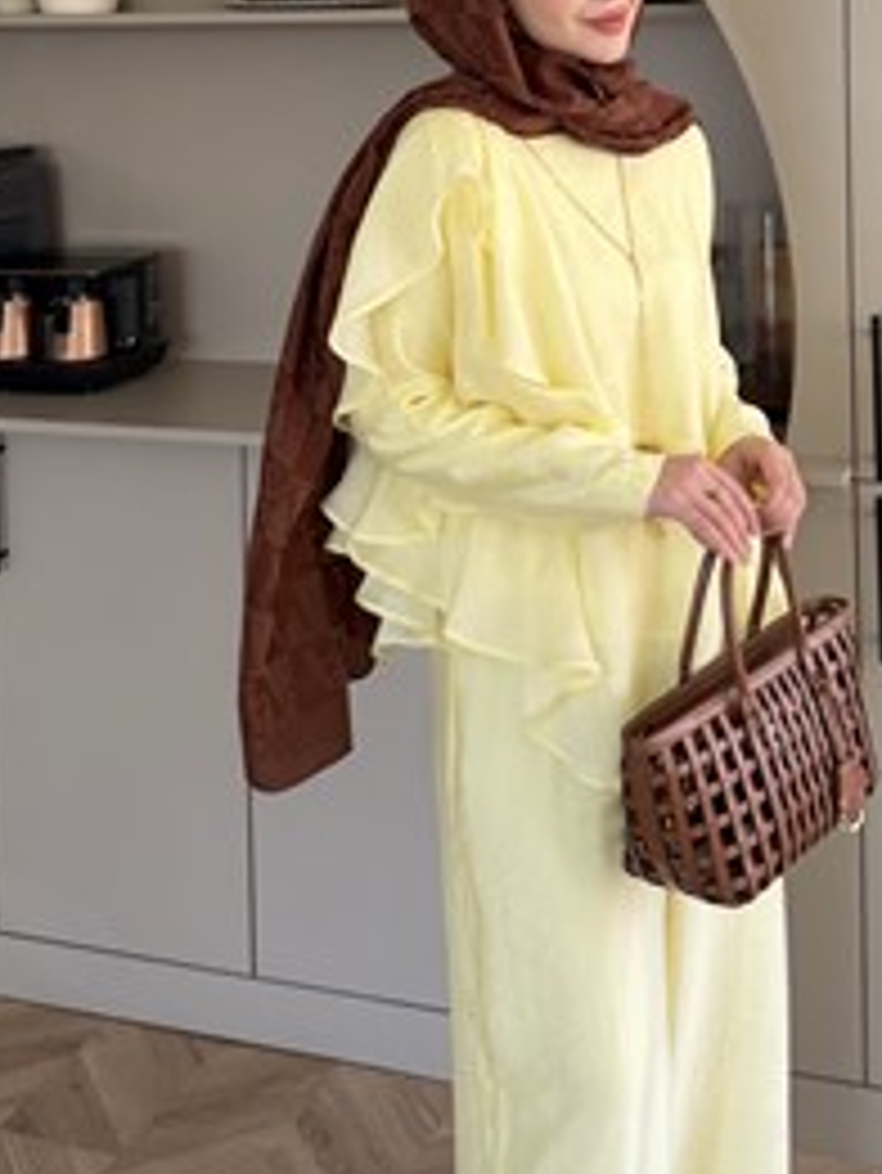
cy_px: 331
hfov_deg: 37.3
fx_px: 1290
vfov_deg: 47.6
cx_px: 598
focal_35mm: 38
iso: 125
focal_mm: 6.76
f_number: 1.78
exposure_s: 1/121
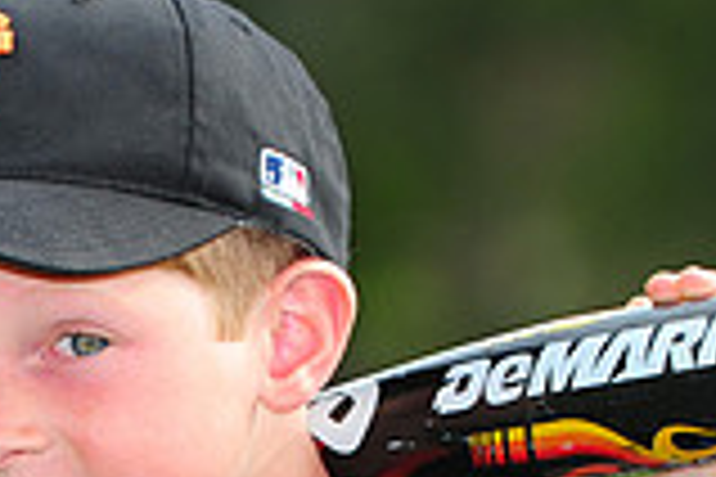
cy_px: 634
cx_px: 117
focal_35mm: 528
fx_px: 10501
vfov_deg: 2.6
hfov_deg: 3.9
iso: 400
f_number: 4.5
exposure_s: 1/1250
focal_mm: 145
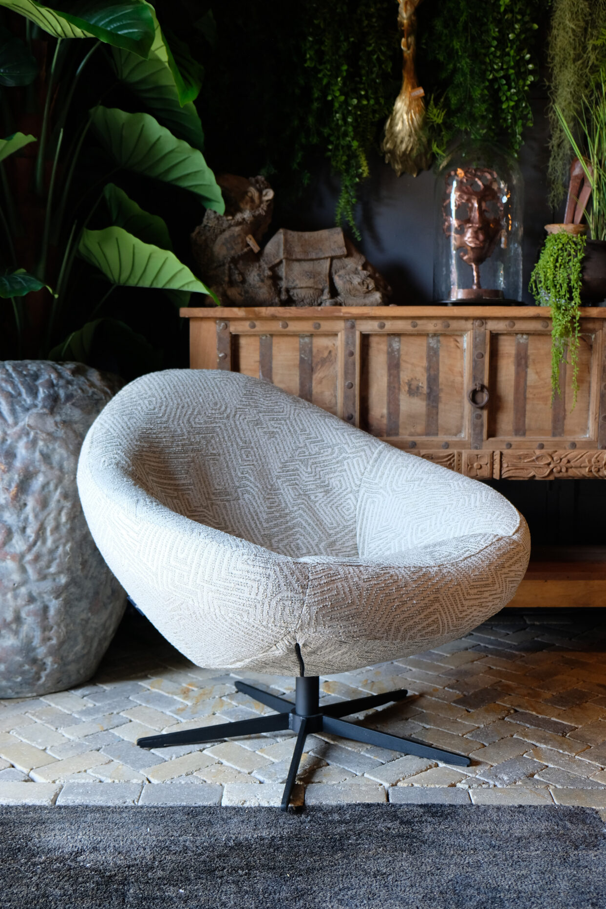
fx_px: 909
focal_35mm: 36
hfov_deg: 36.9
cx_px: 308
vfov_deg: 53.1
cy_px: 463
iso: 400
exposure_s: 1/60
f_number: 3.2
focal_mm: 23.3
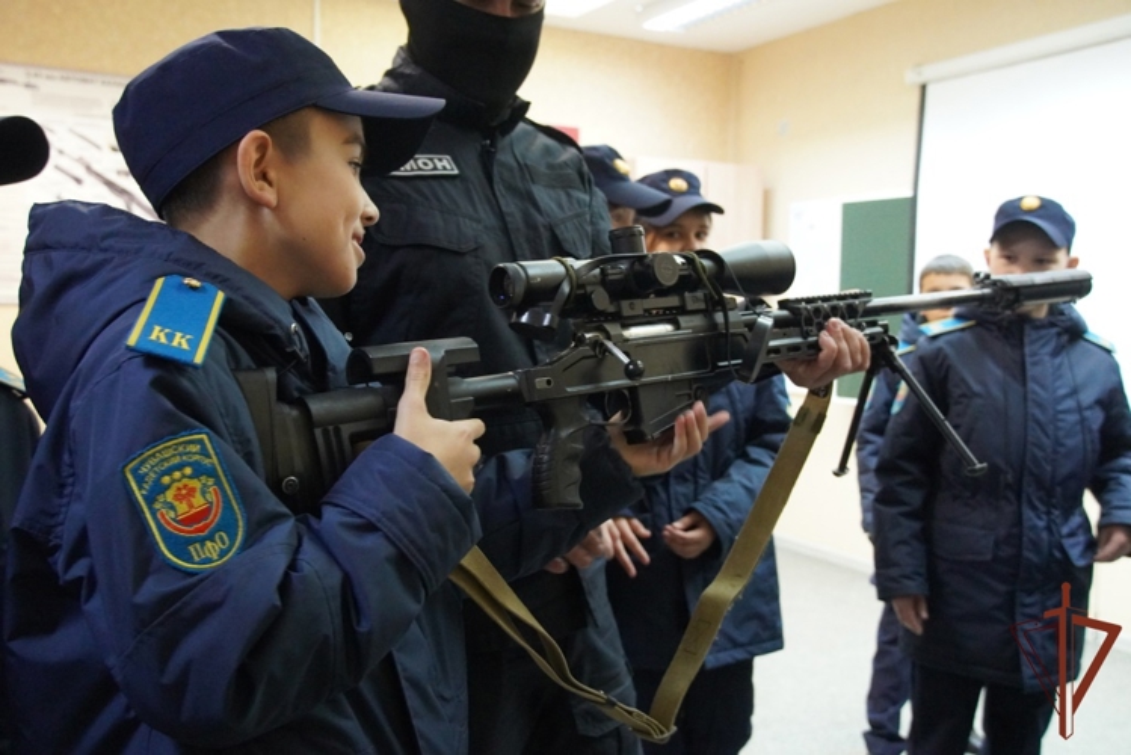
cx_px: 566
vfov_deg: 36.9
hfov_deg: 53.1
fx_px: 1131
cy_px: 378
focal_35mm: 36
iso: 6400
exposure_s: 1/80
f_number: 4
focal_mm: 24
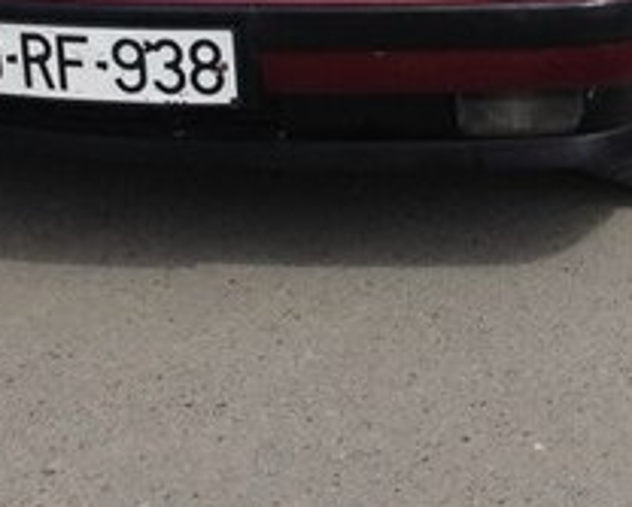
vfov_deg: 14.6
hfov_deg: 18.8
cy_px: -111
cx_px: 325
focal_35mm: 102
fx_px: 1911
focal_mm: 4.12
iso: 50
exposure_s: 1/2088
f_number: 2.4
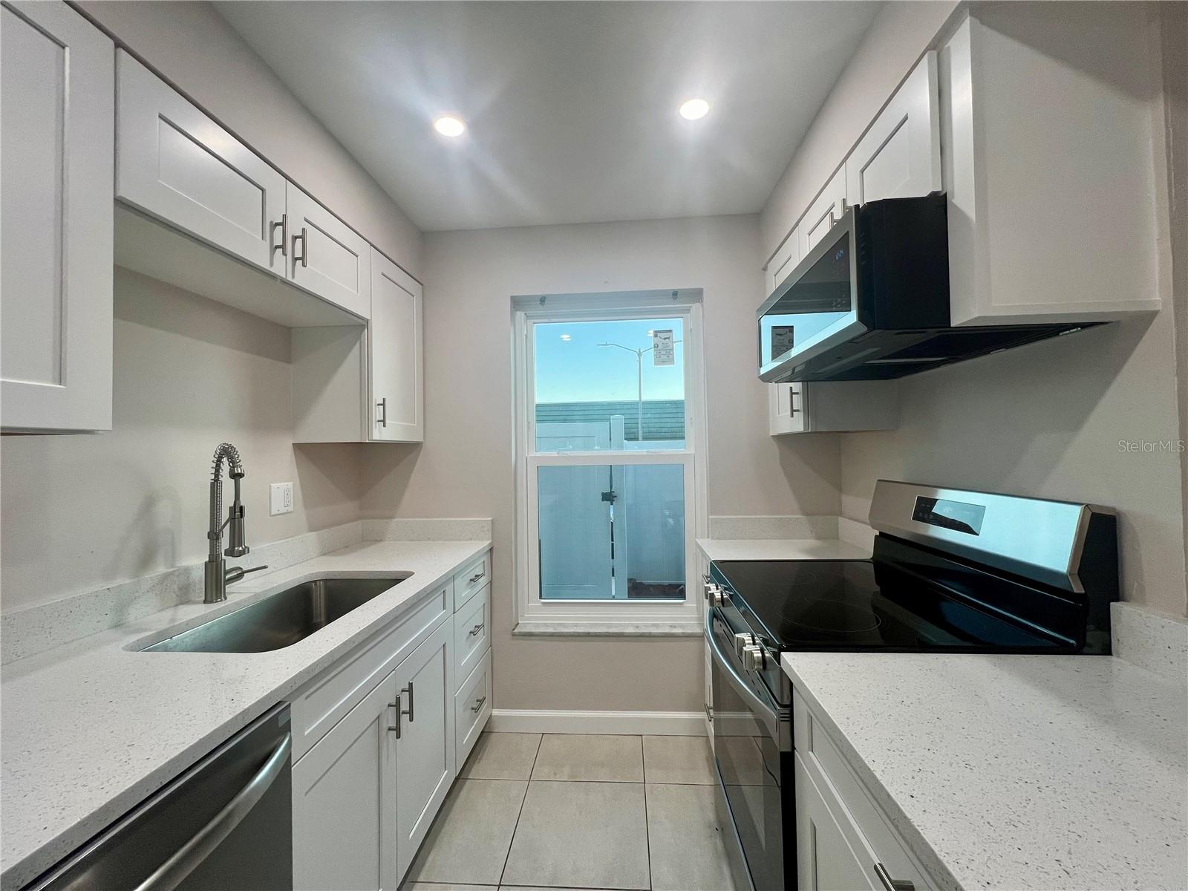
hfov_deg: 106.2
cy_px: 446
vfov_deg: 89.9
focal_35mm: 13
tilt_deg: +0.6
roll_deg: +0.9
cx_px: 594
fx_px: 446
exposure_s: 1/120
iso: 80
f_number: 1.8
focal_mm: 1.57
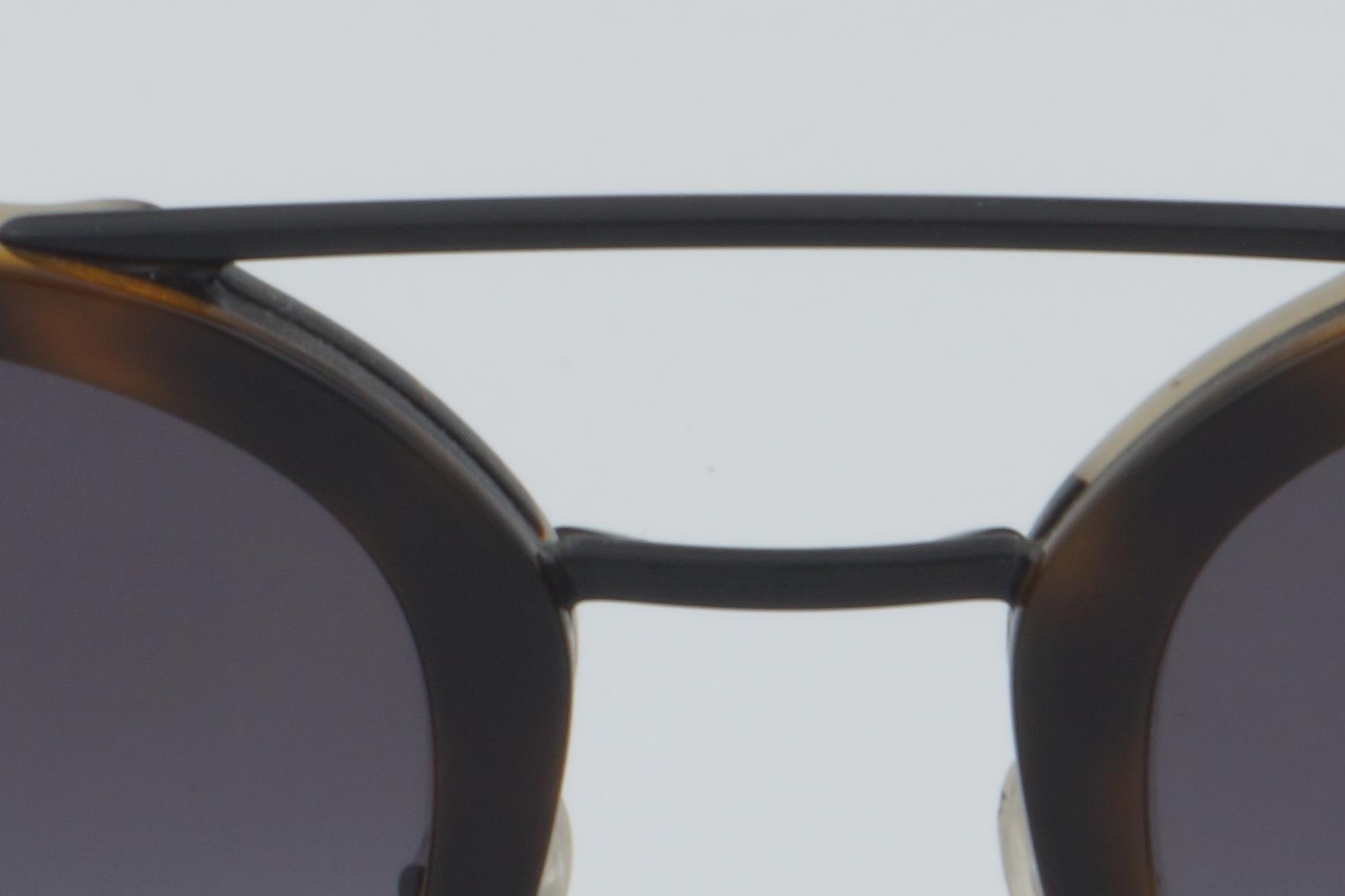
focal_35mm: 275
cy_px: 676
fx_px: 10260
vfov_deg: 5.0
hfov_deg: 7.5
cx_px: 823
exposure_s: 1/3
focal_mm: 55
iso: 100
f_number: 32
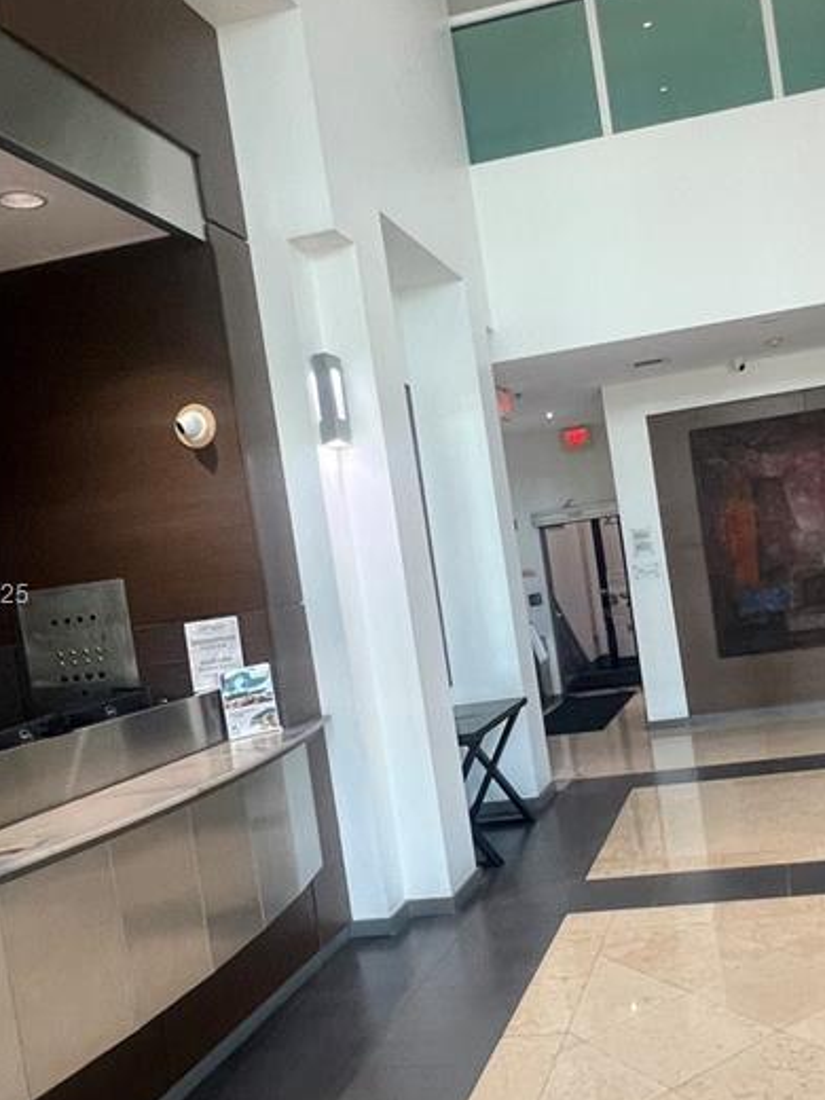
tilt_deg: -2.0
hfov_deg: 45.5
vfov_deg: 59.9
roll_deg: +6.0
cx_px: 594
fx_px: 953
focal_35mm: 30
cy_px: 597
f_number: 1.8
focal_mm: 1.57
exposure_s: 1/120
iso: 160
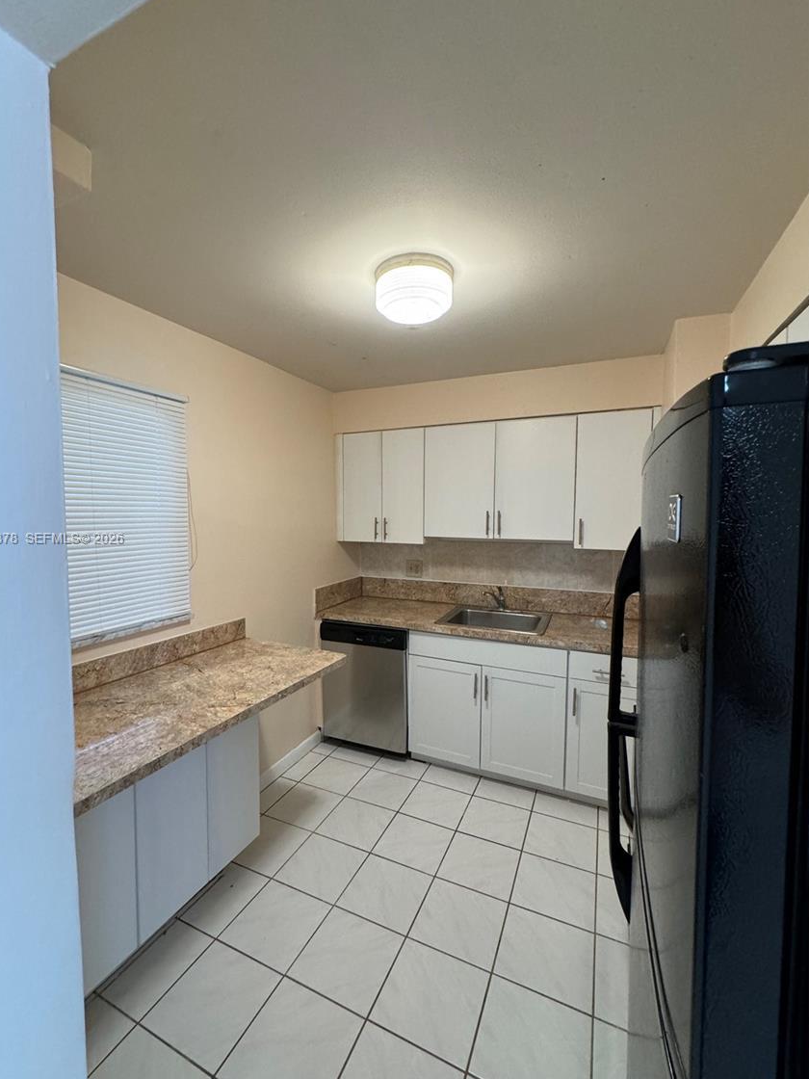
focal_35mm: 15
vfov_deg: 98.2
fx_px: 467
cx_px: 378
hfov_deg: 81.6
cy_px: 540
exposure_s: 1/120
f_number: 2.2
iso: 320
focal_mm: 2.22
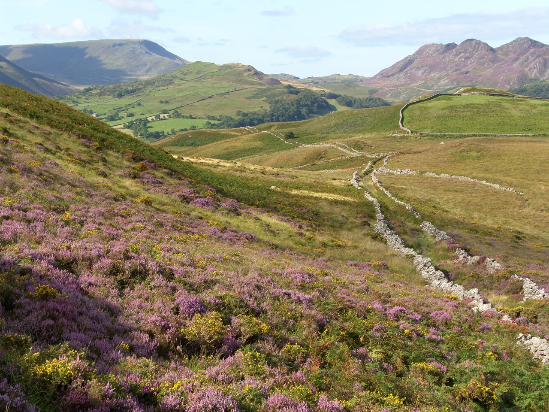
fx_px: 952
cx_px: 274
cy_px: 206
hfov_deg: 32.2
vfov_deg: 24.4
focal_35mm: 60
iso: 50
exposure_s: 1/250
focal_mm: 15.5
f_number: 5
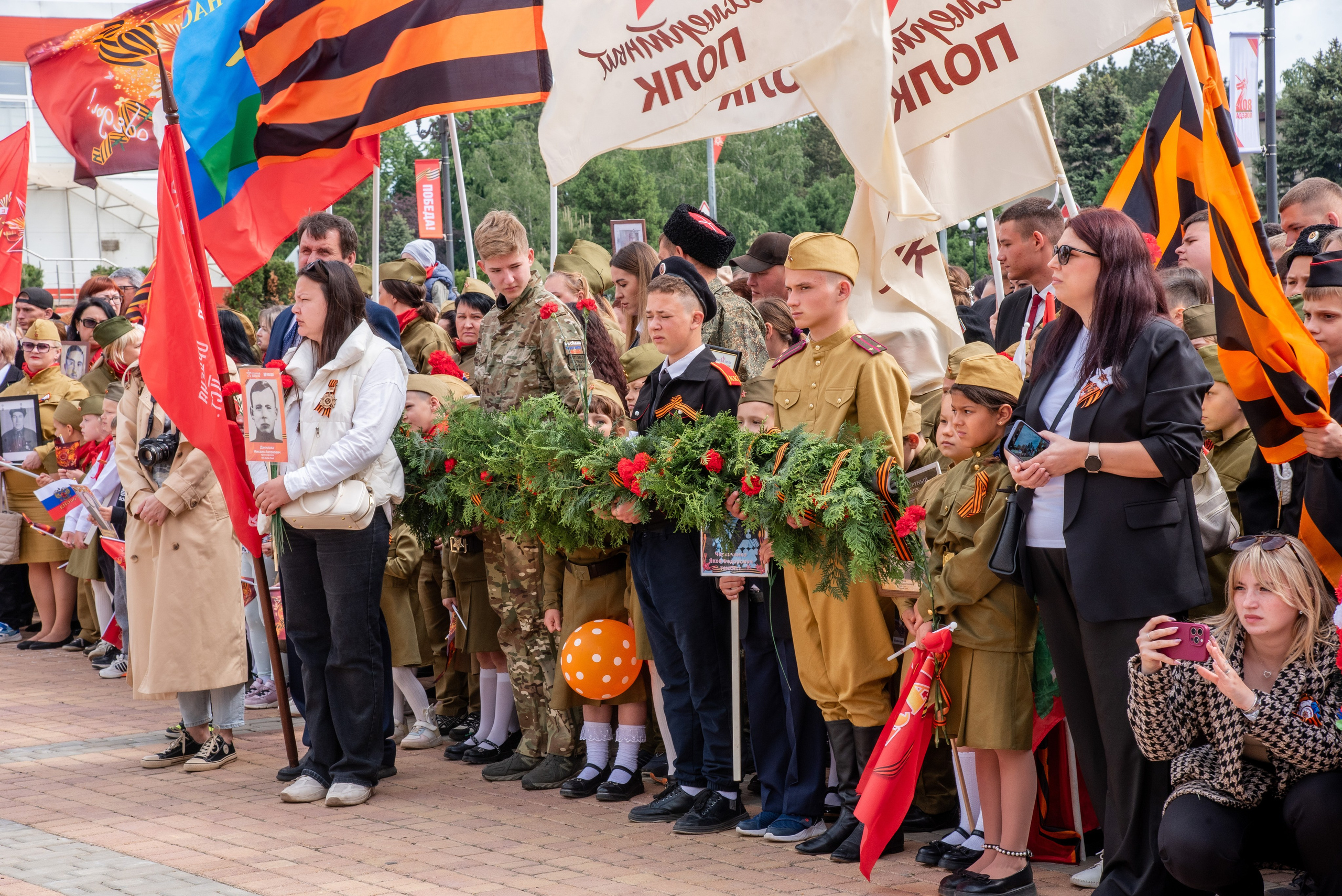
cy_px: 448
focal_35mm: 78
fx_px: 2909
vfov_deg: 17.5
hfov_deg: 26.0
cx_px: 671
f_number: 13
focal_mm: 78
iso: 320
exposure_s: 1/160
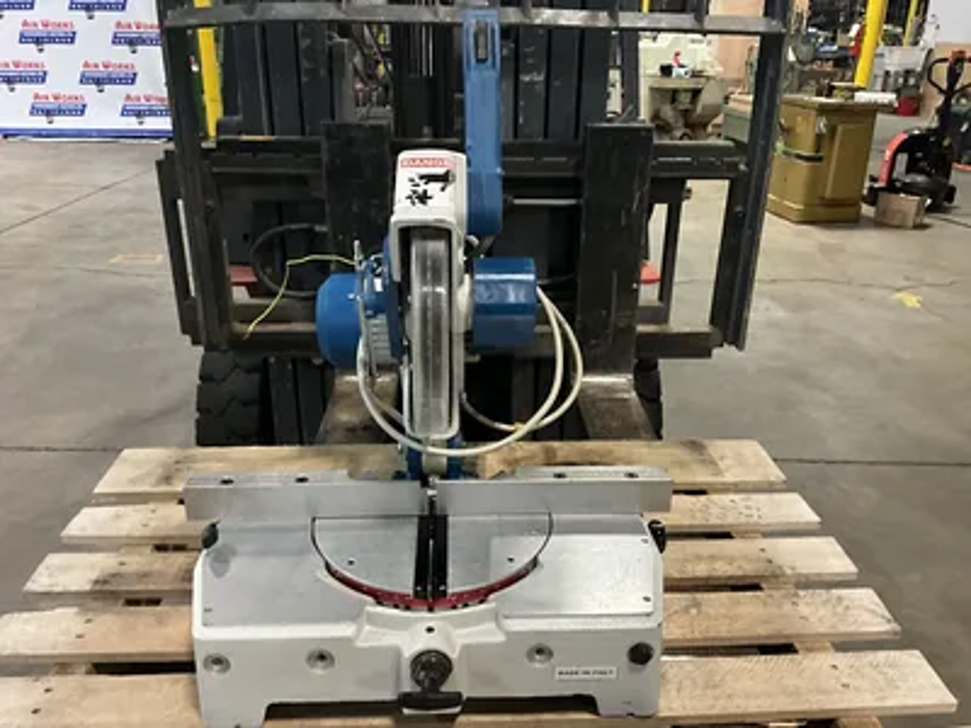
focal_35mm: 29
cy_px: 364
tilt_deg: -22.9
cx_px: 486
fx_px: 813
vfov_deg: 48.2
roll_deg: -2.8
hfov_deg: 61.7
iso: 320
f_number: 1.8
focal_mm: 3
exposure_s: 1/40
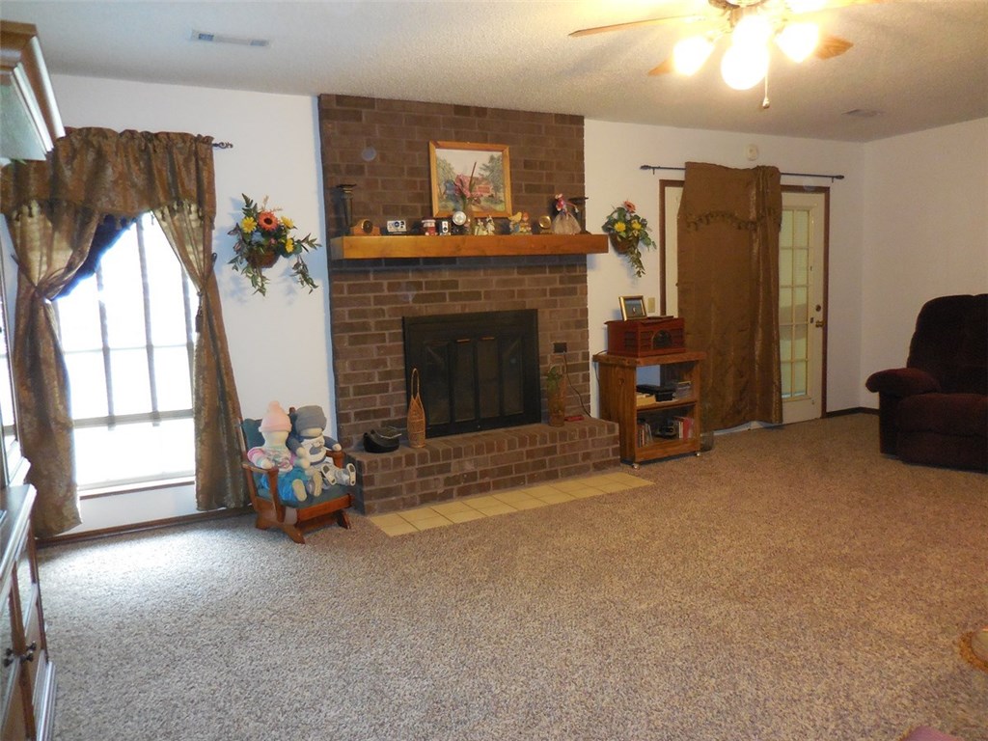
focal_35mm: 25
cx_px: 494
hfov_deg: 69.4
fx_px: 714
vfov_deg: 54.9
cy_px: 370
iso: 450
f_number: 3.3
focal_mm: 4.5
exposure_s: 1/25
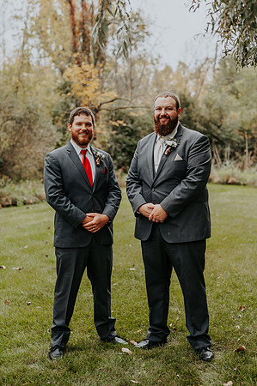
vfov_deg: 34.5
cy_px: 193
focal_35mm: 58
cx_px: 128
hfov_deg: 23.3
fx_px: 622
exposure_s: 1/1000
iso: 500
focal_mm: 58
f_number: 2.8
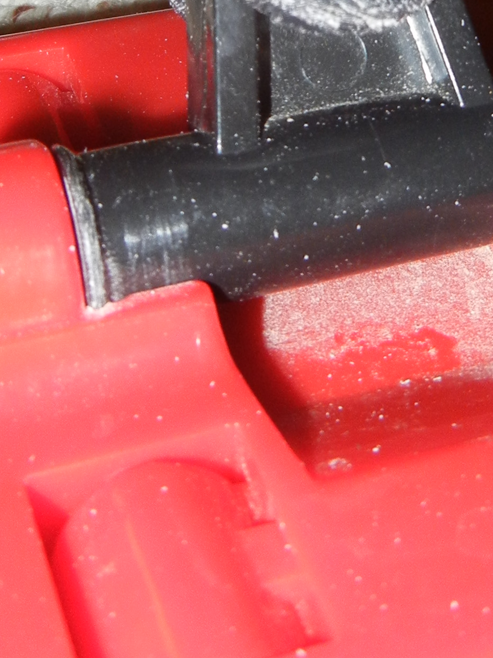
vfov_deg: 19.4
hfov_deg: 15.1
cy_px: -66
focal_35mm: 97
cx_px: 396
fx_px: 1842
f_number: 7
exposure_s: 1/30
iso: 200
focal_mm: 5.4
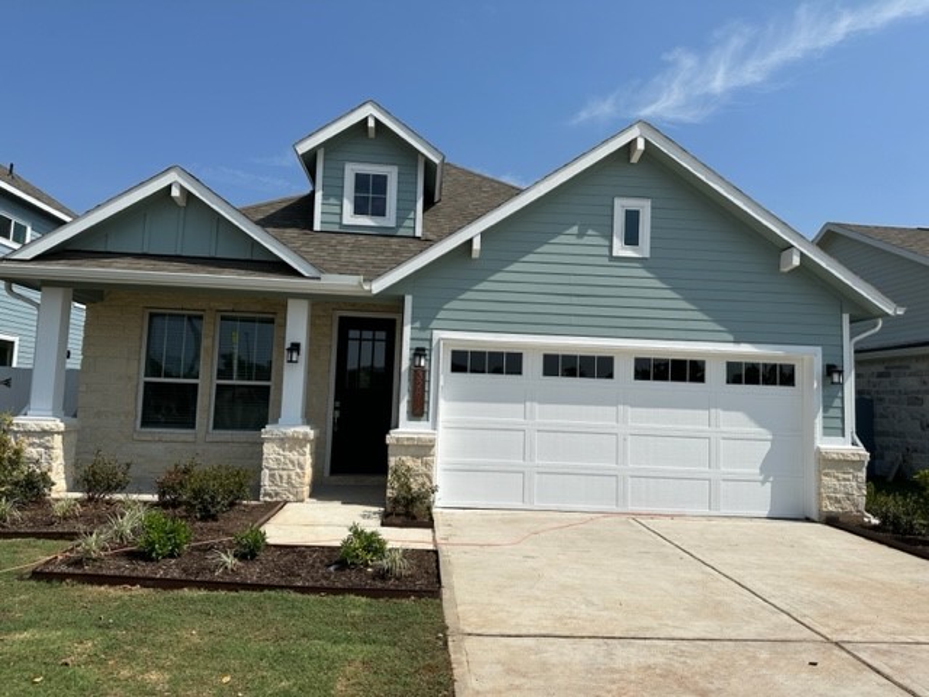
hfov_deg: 71.6
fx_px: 644
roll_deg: -1.1
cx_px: 464
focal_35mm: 24
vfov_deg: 56.8
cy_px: 348
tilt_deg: +4.6
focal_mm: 6.86
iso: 80
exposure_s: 1/9709
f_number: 1.78
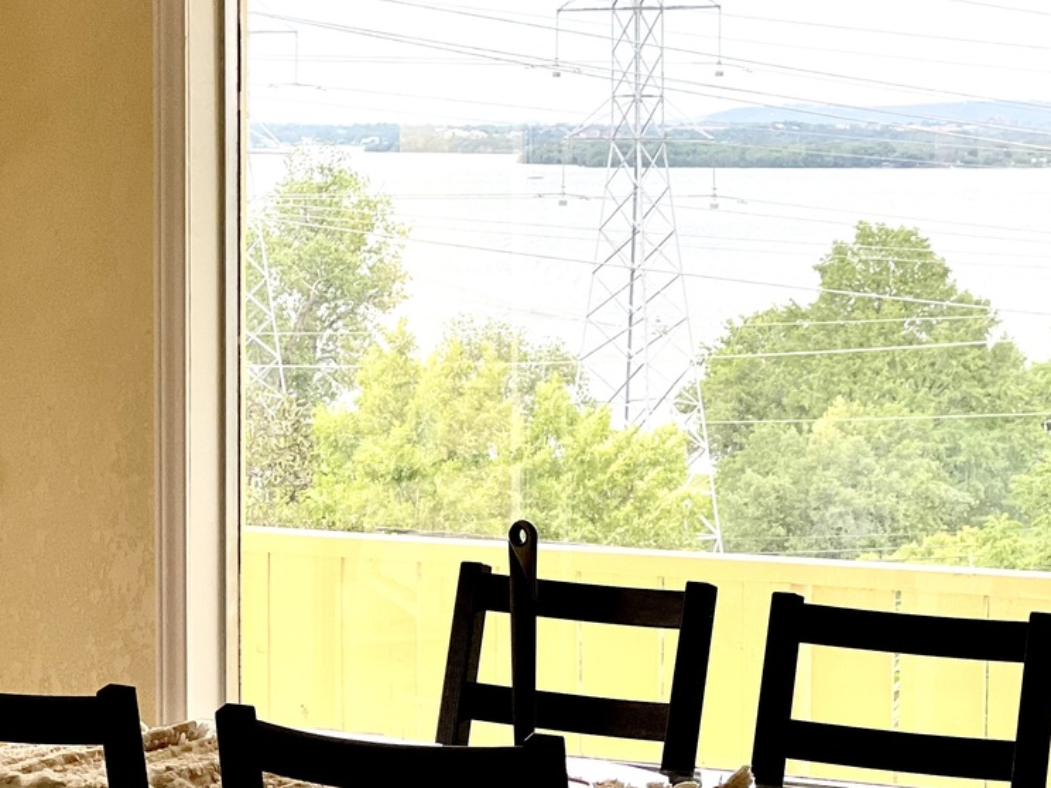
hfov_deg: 13.3
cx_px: 490
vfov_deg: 10.0
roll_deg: -0.2
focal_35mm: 149
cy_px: 377
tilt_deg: -2.7
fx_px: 4524
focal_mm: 9
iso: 40
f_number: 2.8
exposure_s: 1/121
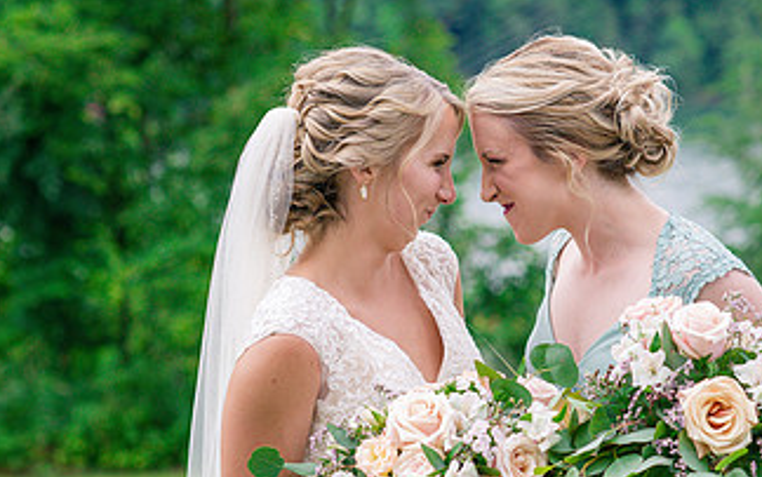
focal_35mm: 155
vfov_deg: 8.5
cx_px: 520
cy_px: 283
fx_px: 3221
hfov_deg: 13.5
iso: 500
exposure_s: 1/2000
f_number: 3.5
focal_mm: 85
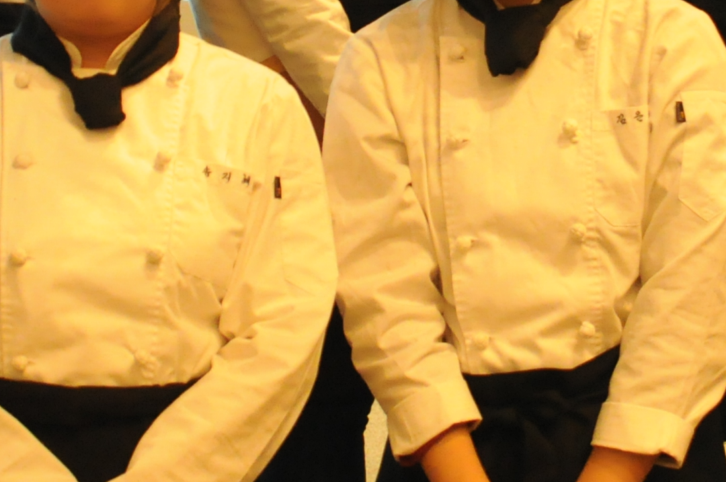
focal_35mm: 137
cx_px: 479
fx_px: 2759
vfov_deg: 9.8
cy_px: -114
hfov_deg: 15.0
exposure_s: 1/30
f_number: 3
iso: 1600
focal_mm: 23
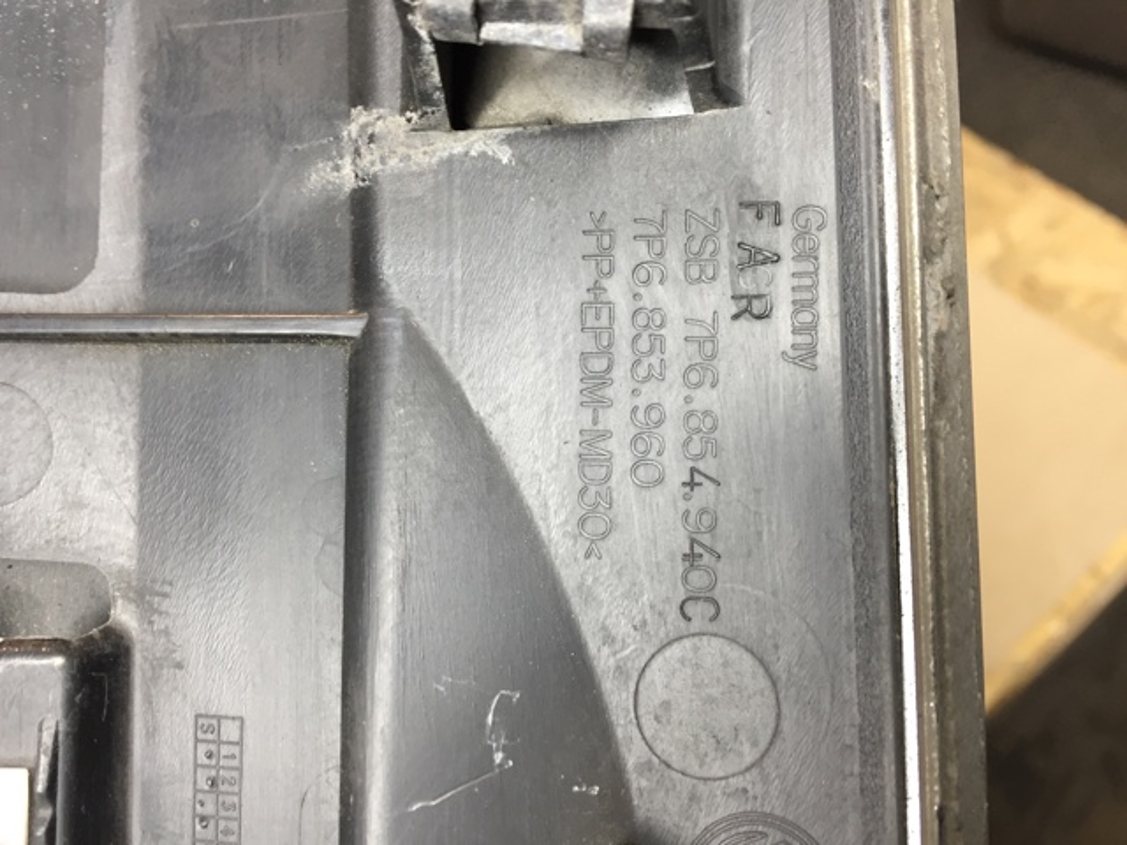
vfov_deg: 48.2
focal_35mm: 29
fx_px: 944
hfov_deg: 61.7
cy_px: 422
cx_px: 564
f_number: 2.2
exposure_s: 1/30
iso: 64
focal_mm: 4.15
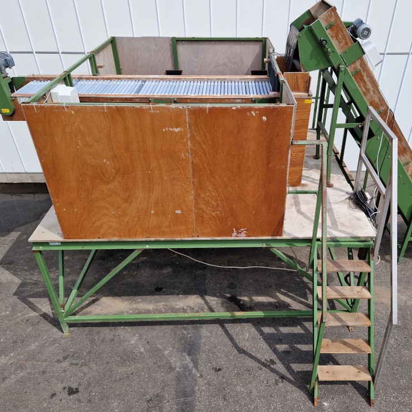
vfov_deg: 57.3
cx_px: 240
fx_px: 377
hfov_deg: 57.0
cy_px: 205
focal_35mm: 28
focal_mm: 5.4
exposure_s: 1/920
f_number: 1.8
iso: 50
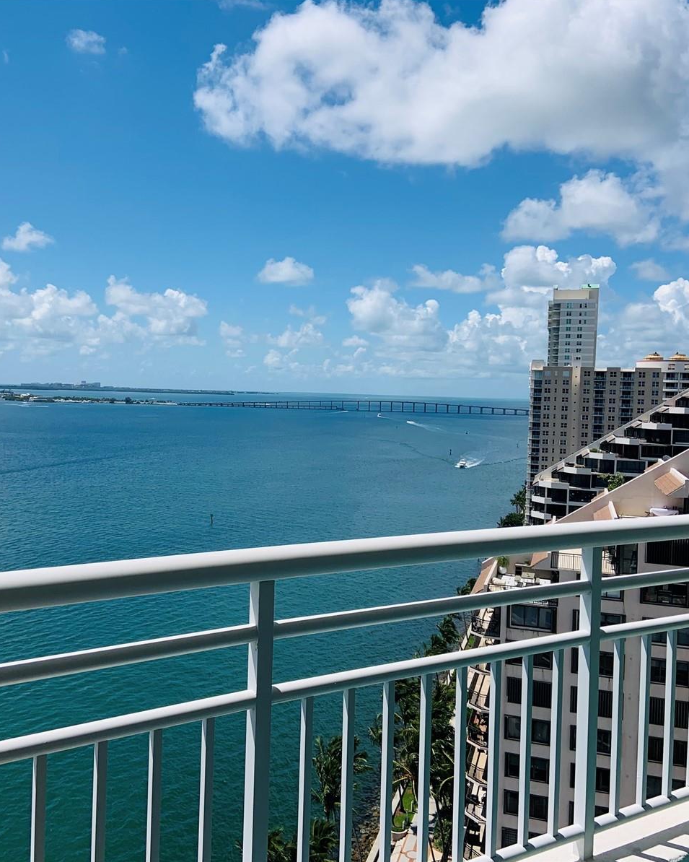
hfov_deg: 43.2
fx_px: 867
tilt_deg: -1.8
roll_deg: -1.6
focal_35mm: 34
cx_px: 297
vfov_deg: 52.8
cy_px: 430
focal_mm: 4.25
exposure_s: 1/4098
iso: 25
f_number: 1.8
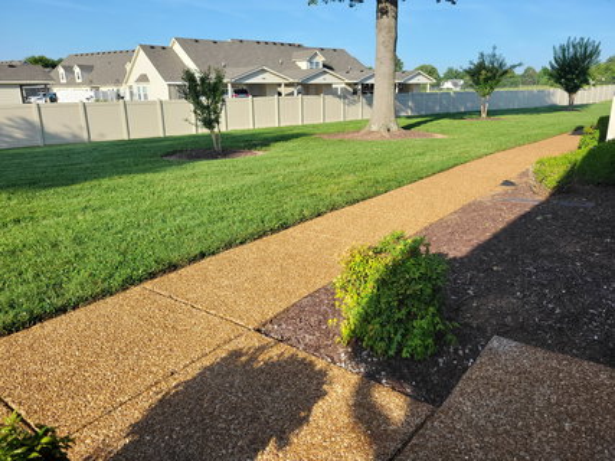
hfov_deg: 67.3
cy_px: 230
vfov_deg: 53.0
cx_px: 308
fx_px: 462
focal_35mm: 26
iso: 40
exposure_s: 1/1376
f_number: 1.8
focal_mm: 5.4
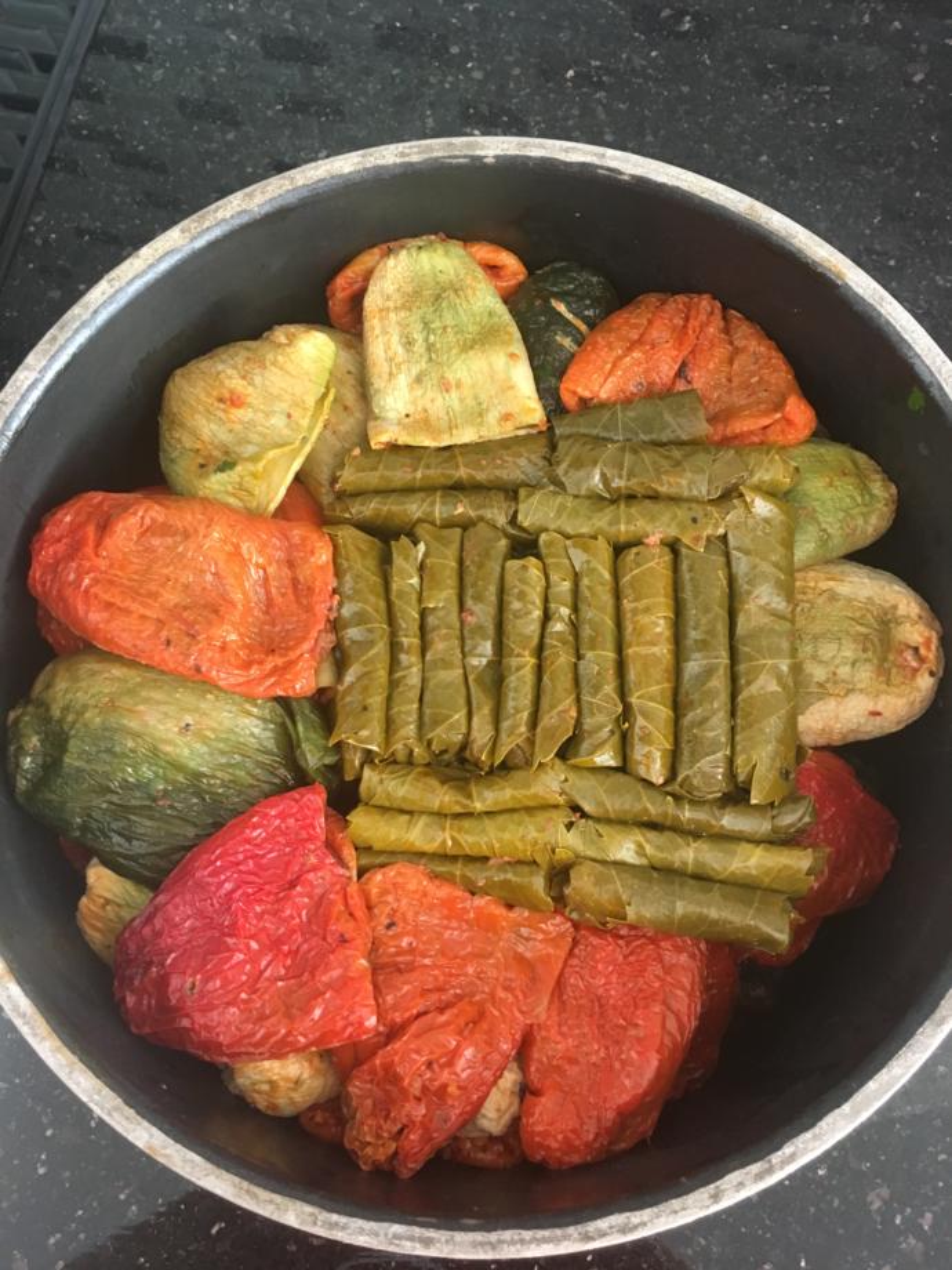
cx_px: 476
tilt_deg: -75.7
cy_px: 635
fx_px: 1063
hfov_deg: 48.2
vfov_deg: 61.7
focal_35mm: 29
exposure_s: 1/20
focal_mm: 4.15
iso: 200
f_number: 2.2
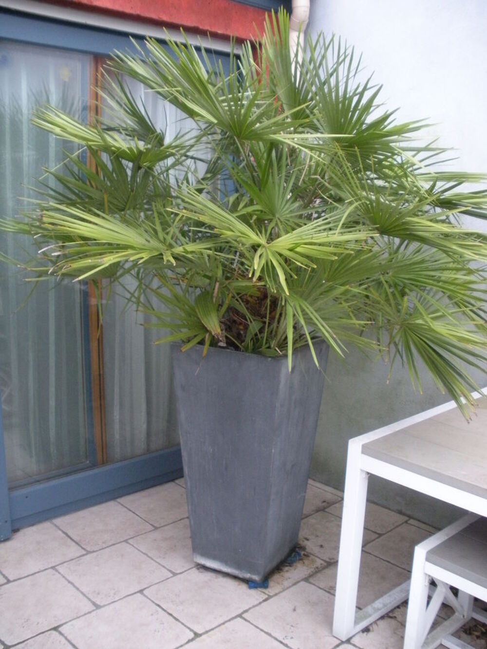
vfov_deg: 51.4
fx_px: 675
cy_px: 324
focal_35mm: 36
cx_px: 244
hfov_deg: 39.7
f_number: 3.5
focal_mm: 6.3
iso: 400
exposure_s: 1/39.5
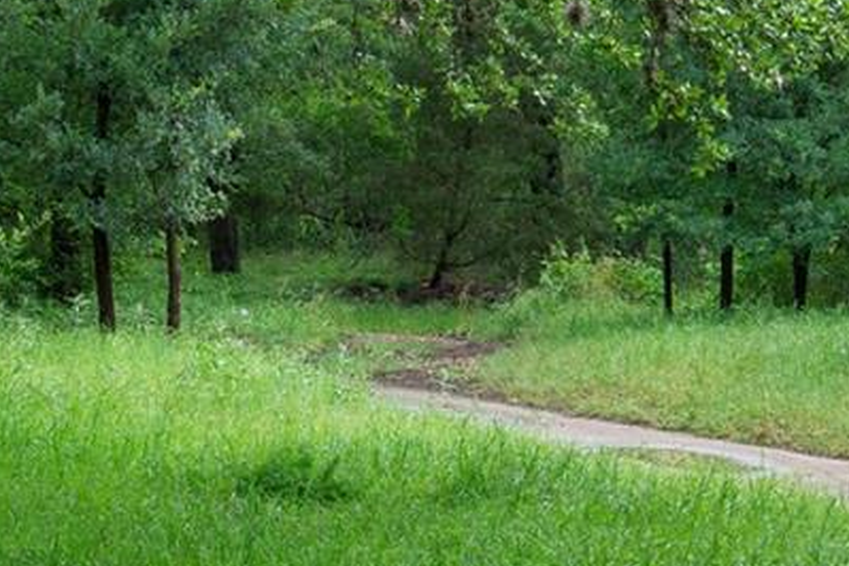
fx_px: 3632
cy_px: 162
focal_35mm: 154
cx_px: 215
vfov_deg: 8.9
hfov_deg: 13.3
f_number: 9
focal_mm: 30
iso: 140
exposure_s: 1/30
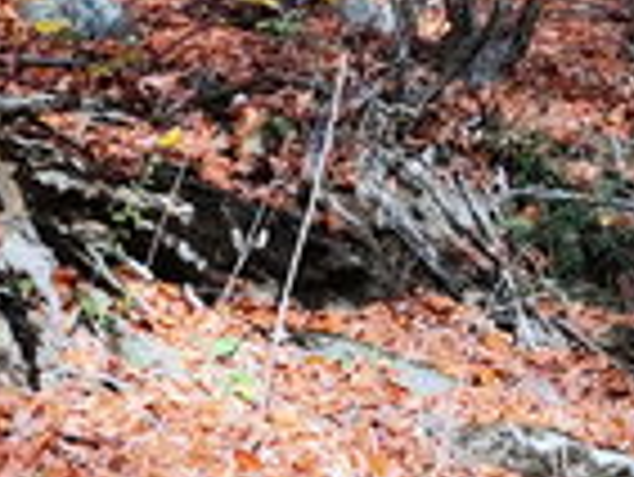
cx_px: -459
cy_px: 916
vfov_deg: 8.5
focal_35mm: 166
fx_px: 3043
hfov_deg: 11.2
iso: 50
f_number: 1.8
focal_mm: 4.75
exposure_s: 1/218
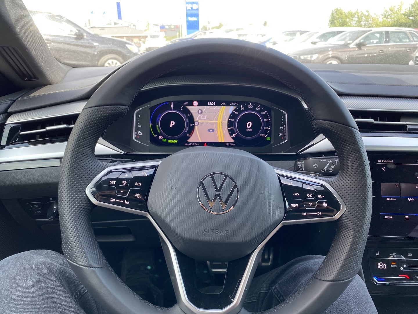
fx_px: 314
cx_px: 209
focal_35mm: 26
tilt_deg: -20.5
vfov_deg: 53.1
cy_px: 157
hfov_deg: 67.3
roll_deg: +2.0
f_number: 1.8
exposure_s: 1/122
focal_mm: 4.25
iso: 32
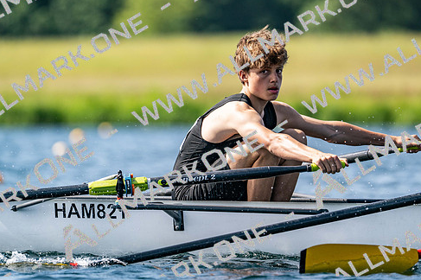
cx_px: 239
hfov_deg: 4.3
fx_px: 5574
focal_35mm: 477
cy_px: 128
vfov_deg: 2.9
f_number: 4.5
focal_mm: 400
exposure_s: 1/2500
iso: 320
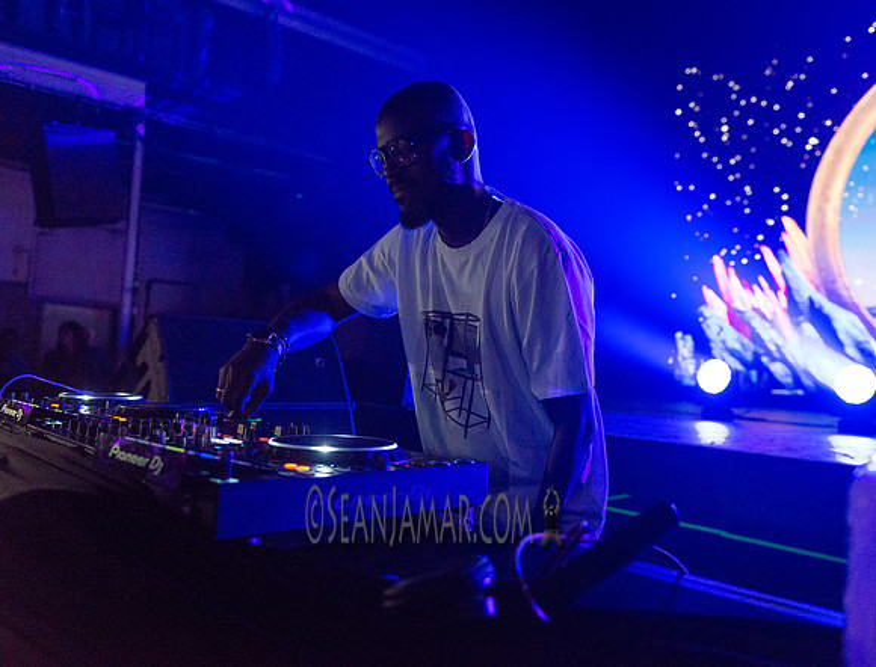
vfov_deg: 46.5
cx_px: 517
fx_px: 776
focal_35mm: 30
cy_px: 322
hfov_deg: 58.5
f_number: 2.8
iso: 4000
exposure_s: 1/320
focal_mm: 27
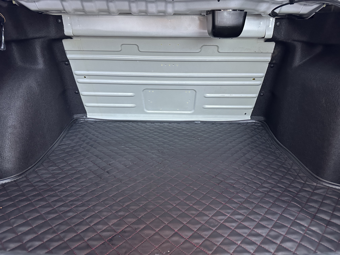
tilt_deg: -20.9
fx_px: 236
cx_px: 170
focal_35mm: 24
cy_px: 128
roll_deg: -1.1
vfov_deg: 56.8
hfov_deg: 71.6
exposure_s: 1/50
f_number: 1.78
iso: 400
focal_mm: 6.86
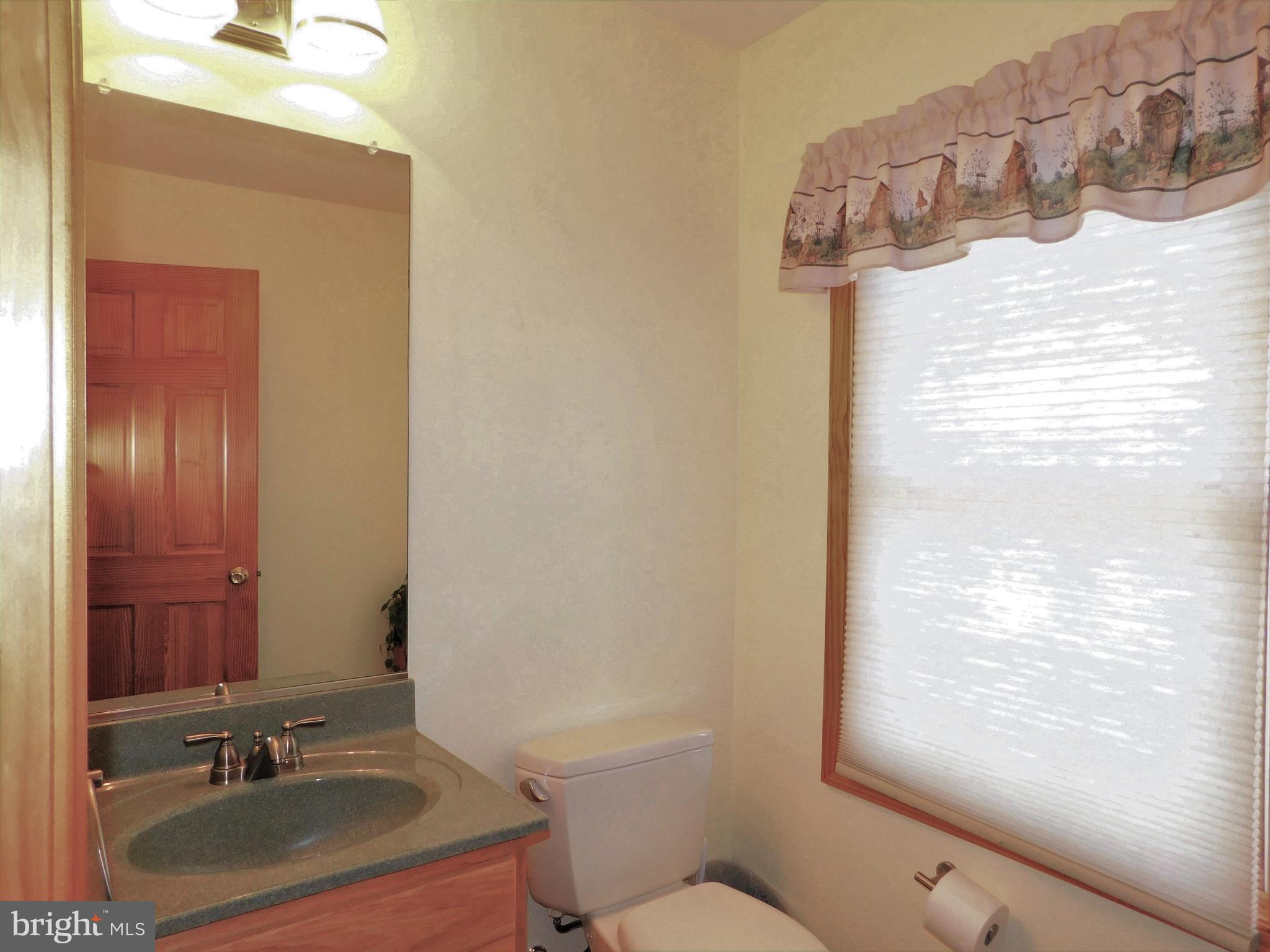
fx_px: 844
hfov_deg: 73.9
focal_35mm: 23
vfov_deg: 58.9
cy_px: 476
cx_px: 635
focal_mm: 4
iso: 180
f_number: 3
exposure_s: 1/30
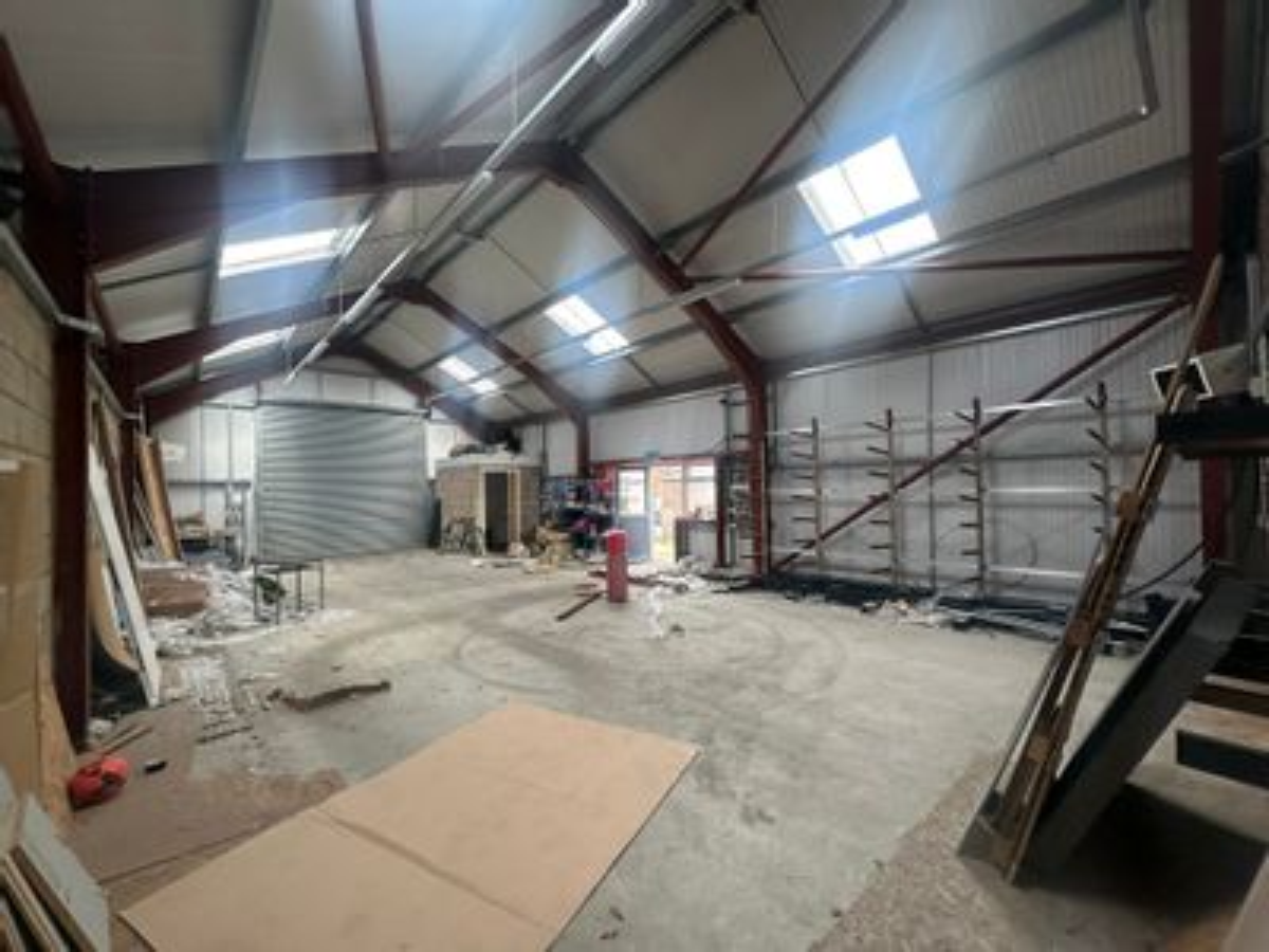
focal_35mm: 14
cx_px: 634
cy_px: 476
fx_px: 513
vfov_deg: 85.7
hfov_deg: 102.1
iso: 125
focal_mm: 2.22
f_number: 2.2
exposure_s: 1/99
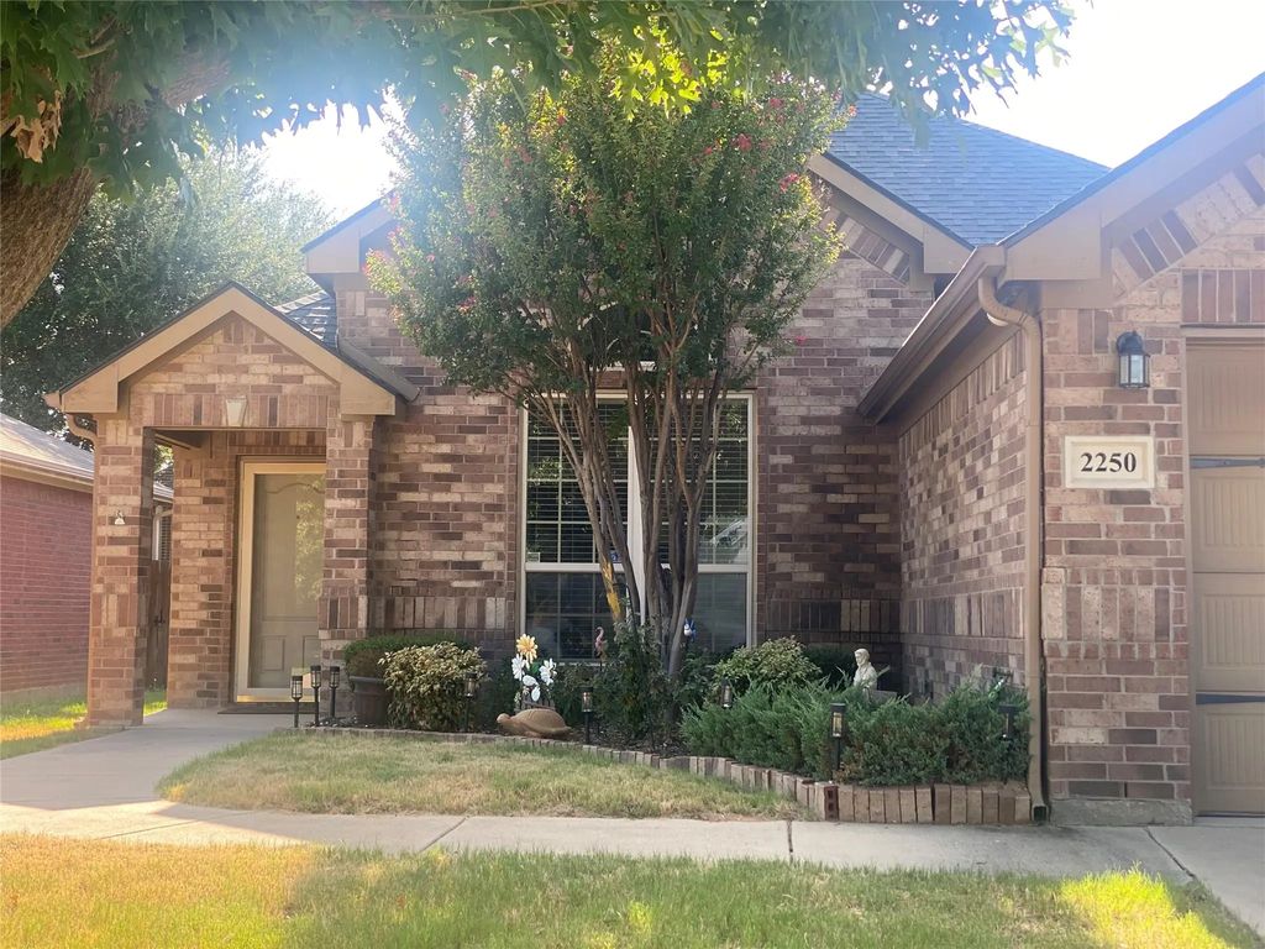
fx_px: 1900
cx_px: 632
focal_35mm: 52
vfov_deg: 28.0
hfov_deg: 36.8
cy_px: 474
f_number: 2
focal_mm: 6
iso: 20
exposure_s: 1/122
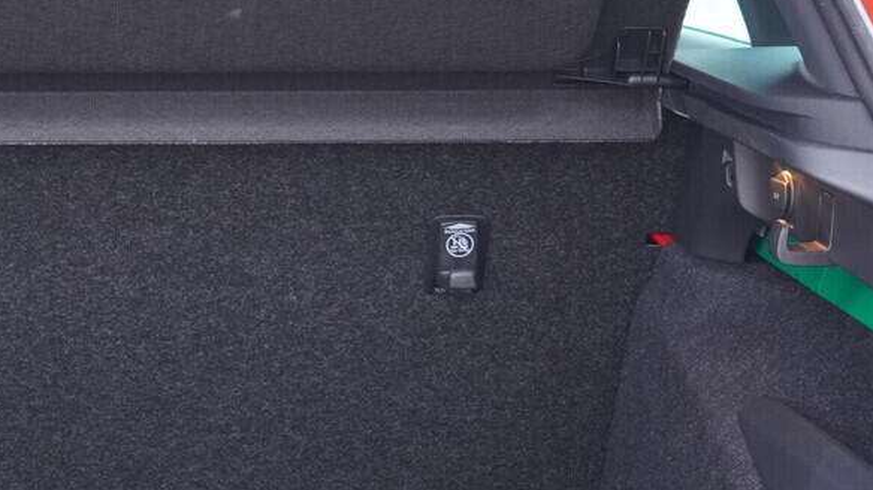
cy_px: 252
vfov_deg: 13.0
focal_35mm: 93
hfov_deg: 22.3
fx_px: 2152
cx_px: 63
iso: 640
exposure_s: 1/40
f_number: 2.8
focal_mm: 24
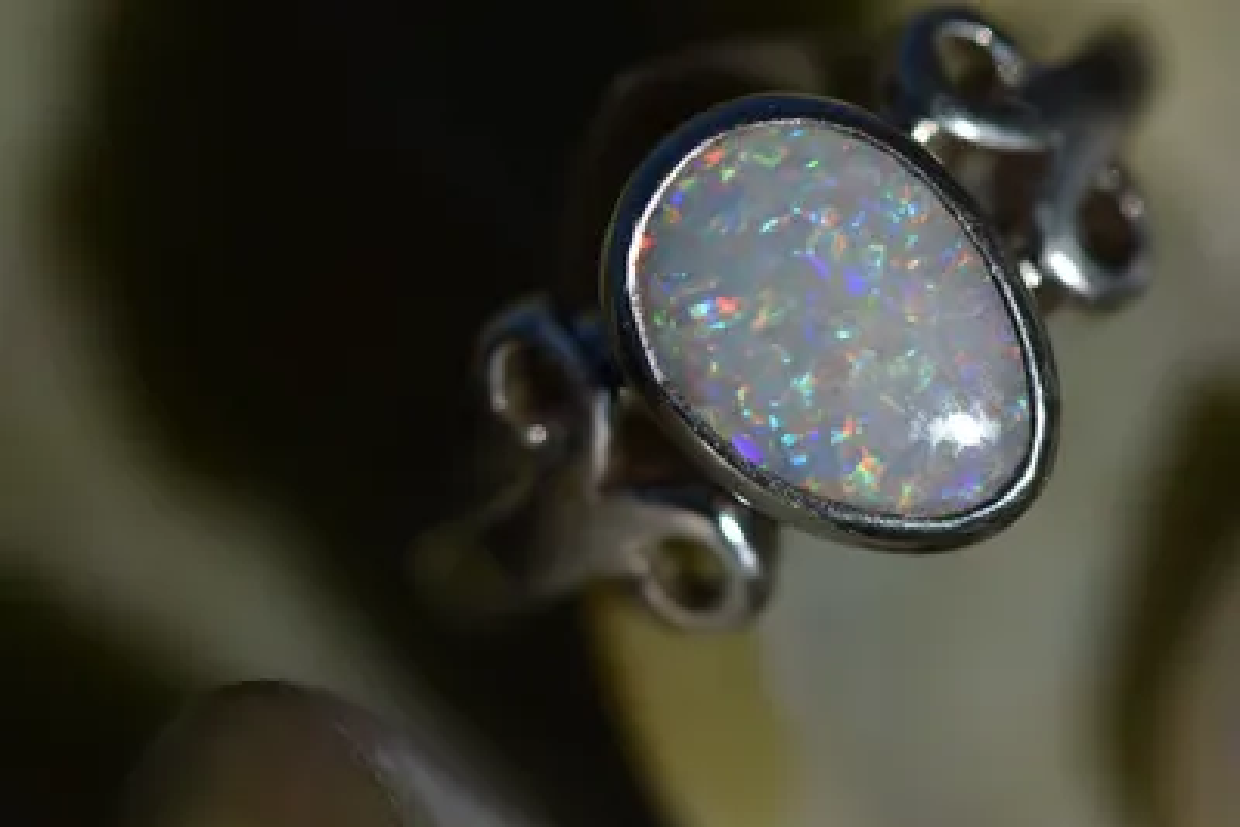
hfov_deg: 13.0
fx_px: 5427
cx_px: 620
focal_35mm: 158
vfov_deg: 8.7
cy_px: 414
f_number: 5.6
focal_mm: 105
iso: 160
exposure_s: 1/2500
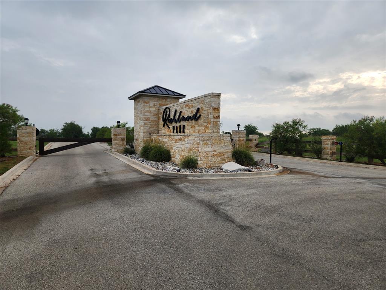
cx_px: 193
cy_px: 145
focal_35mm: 23
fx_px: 256
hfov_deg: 73.9
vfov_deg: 58.9
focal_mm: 5.4
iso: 20
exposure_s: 1/519
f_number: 1.8
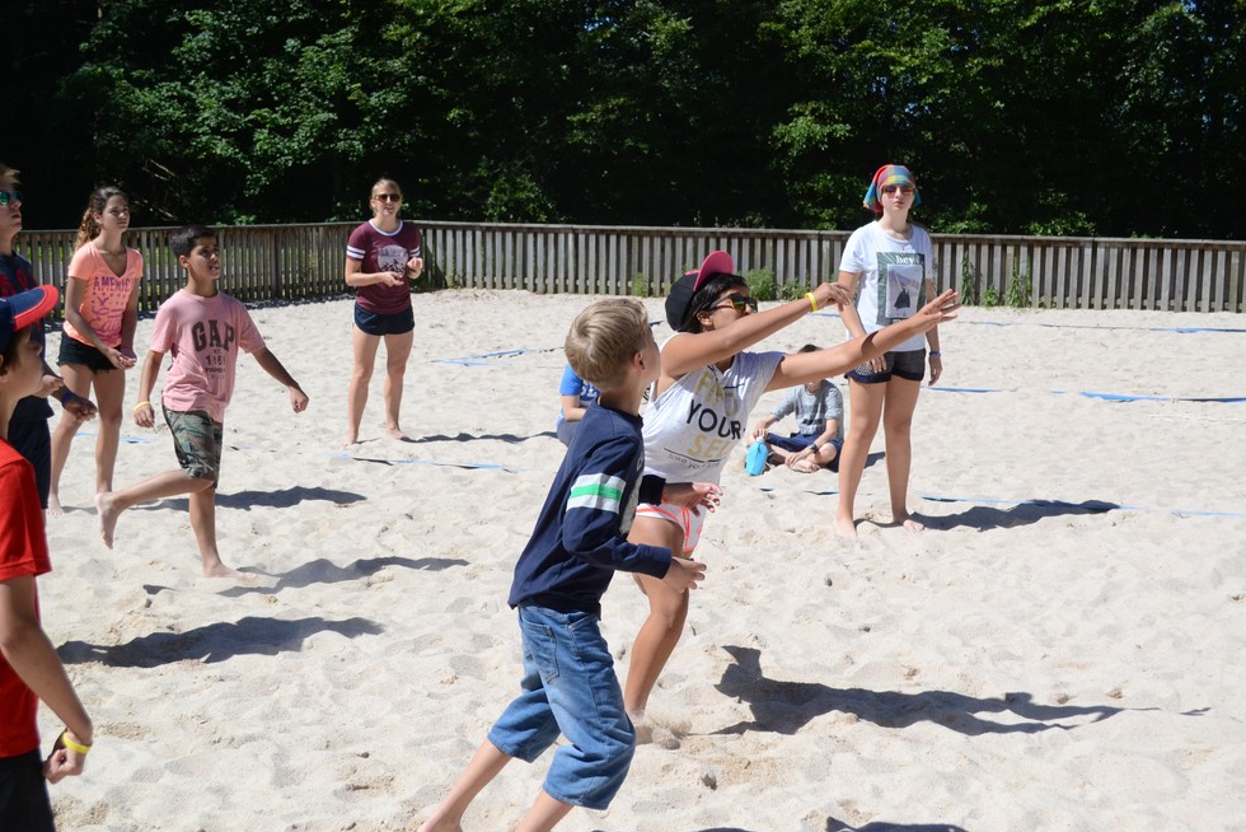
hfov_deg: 41.9
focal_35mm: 47
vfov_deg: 28.7
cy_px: 414
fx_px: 1627
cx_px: 640
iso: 800
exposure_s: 1/4000
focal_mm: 30
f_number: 5.6
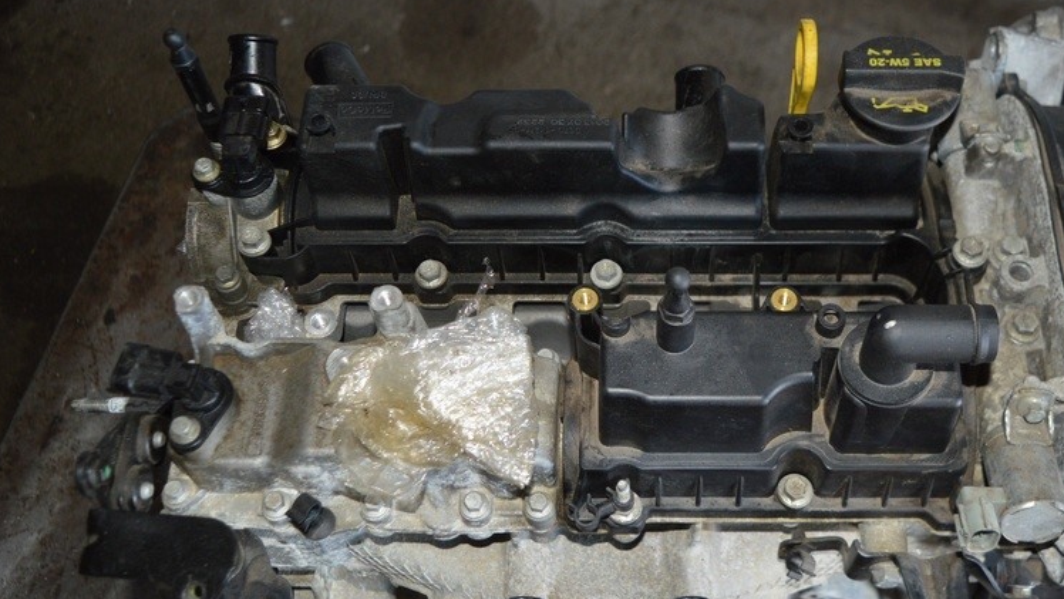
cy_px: 267
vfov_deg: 27.7
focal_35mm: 43
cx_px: 627
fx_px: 1213
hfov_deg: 47.1
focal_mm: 20
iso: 560
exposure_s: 1/30
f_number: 3.8
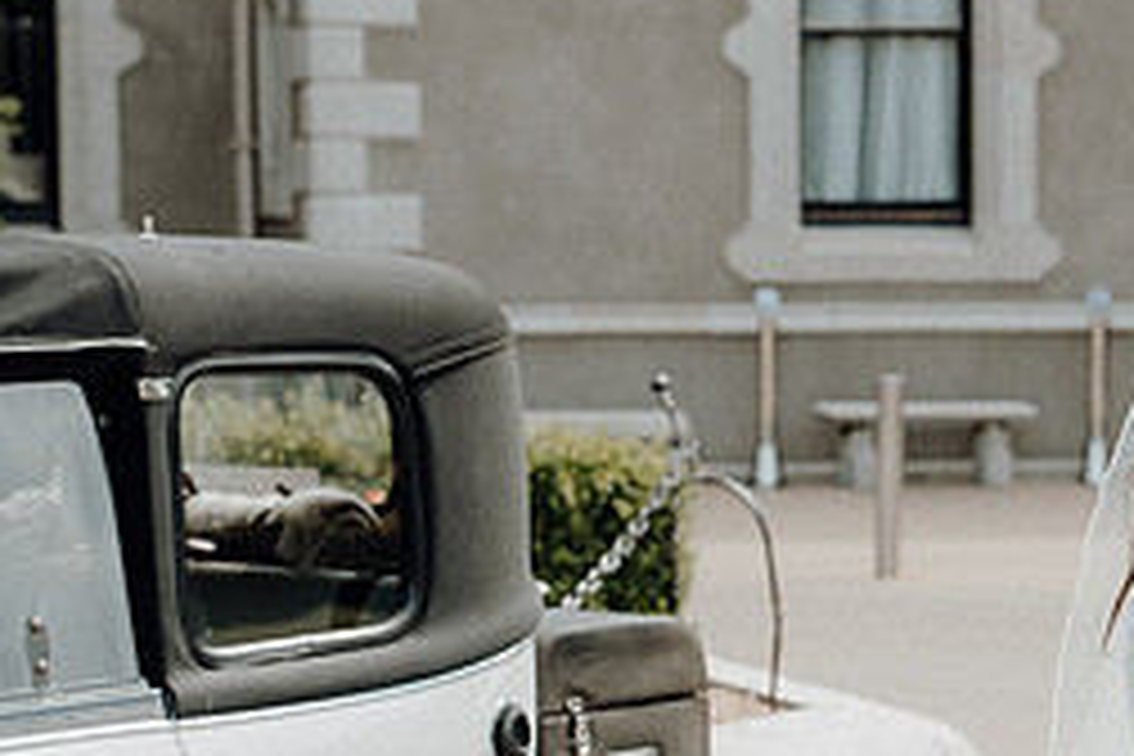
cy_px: 767
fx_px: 5229
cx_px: 1084
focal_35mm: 166
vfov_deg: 8.2
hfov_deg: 12.3
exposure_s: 1/320
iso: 125
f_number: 3.5
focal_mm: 48
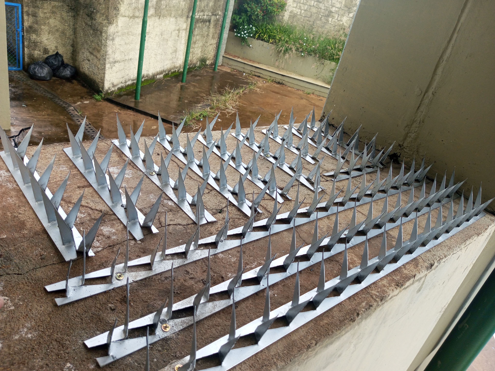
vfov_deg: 51.4
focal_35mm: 27
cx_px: 248
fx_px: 386
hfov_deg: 65.3
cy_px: 186
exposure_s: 1/121
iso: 63
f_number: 1.6
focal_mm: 4.11
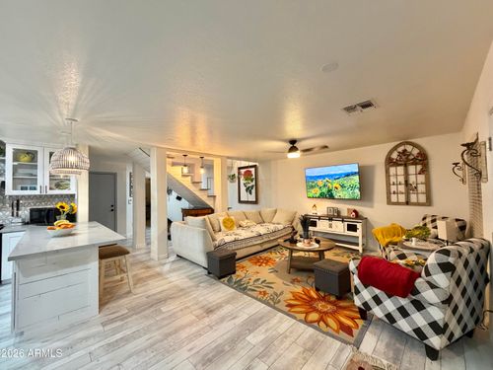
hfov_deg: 102.1
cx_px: 246
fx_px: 199
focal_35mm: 14
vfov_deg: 85.7
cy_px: 185
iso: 400
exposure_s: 1/60
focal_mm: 2.22
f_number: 2.2
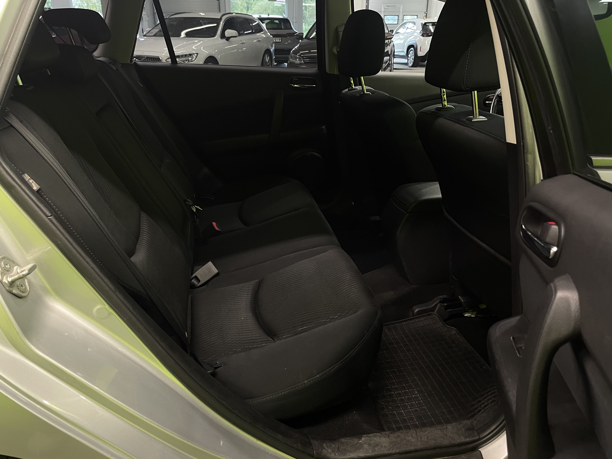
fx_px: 460
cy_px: 230
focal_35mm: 26
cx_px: 306
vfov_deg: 53.1
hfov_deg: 67.3
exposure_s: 1/50
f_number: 1.6
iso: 400
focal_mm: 4.2
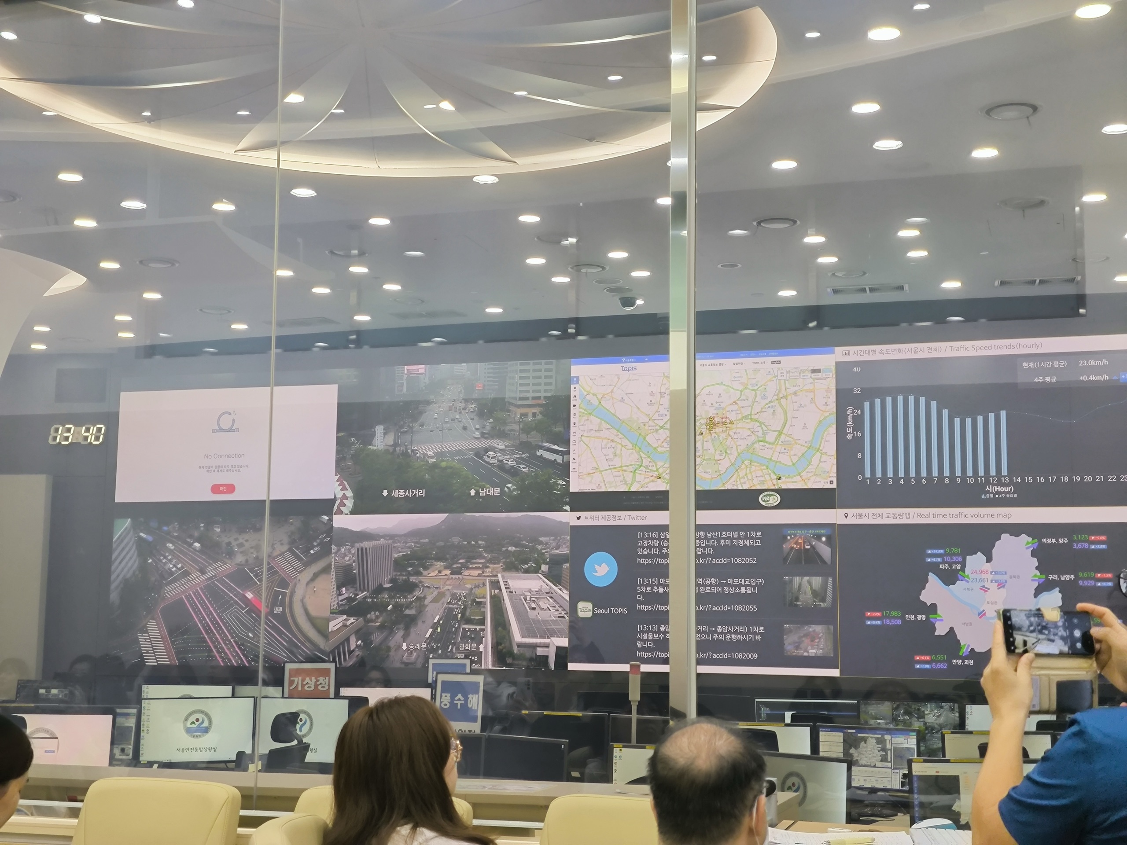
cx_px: 564
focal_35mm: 50
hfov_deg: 38.2
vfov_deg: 29.1
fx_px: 1628
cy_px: 422
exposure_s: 1/120
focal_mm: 7.1
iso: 500
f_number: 1.9
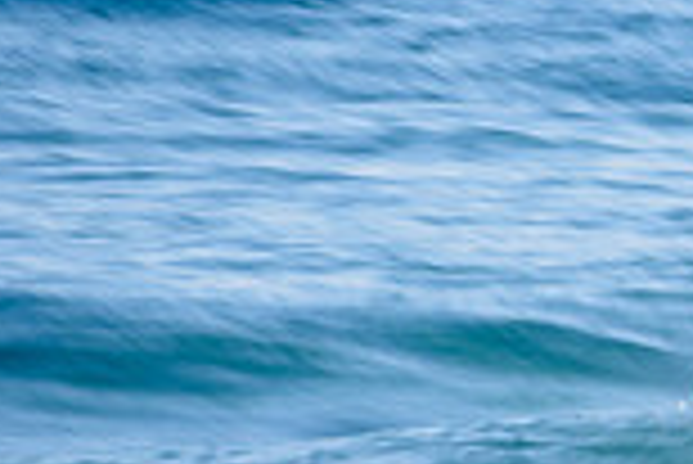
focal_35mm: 2302
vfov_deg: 0.6
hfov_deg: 0.9
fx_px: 44354
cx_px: 1528
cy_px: 349
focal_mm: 500
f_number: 10
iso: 31
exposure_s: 1/13
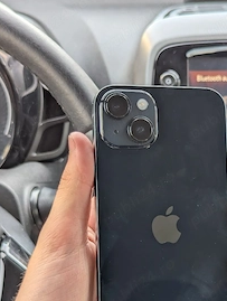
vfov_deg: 27.1
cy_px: 211
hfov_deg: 20.7
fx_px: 618
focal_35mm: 71
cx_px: 161
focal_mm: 6.81
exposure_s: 1/167
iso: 45
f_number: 1.85
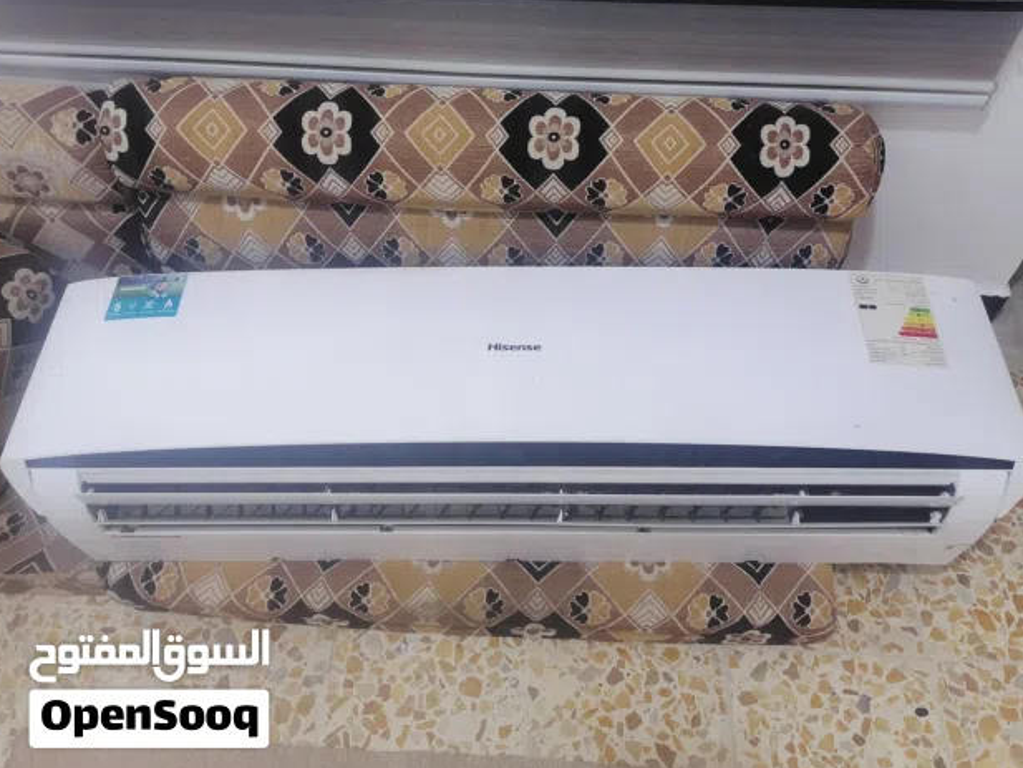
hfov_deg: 63.4
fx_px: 828
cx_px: 519
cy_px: 390
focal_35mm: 28
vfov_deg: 49.8
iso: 250
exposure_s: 1/33.3
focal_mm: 5.3
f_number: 1.8
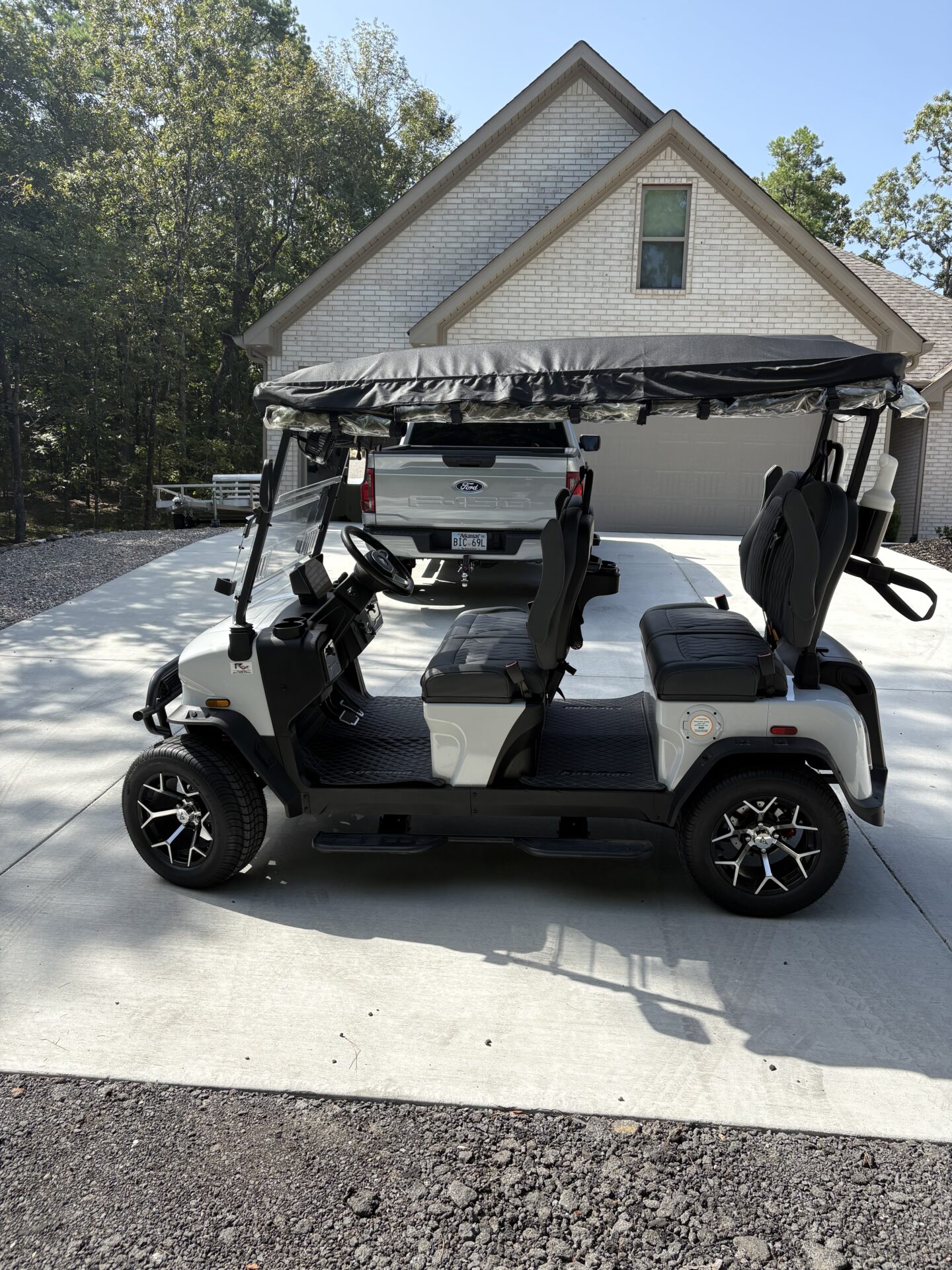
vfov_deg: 67.3
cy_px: 635
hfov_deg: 53.1
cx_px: 476
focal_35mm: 26
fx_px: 953
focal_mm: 5.96
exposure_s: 1/1517
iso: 50
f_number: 1.6
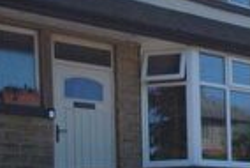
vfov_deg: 17.8
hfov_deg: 25.4
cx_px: 275
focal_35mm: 74
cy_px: 188
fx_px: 514
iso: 100
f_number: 7.1
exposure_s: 1/200
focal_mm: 10
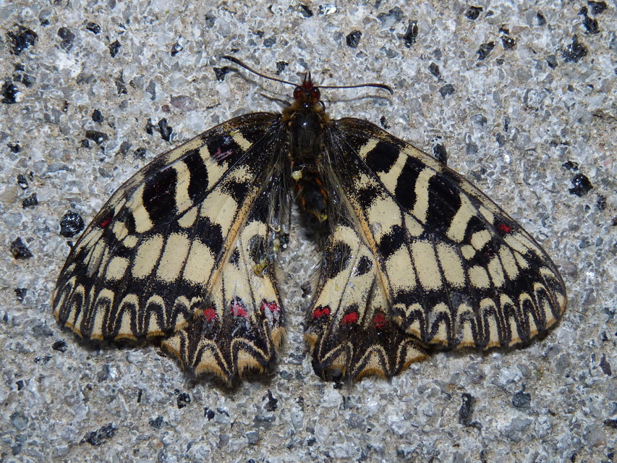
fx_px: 1497
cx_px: 308
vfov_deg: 17.6
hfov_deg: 23.3
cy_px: 232
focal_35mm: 84
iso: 100
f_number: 3.4
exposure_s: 1/40
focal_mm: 14.9
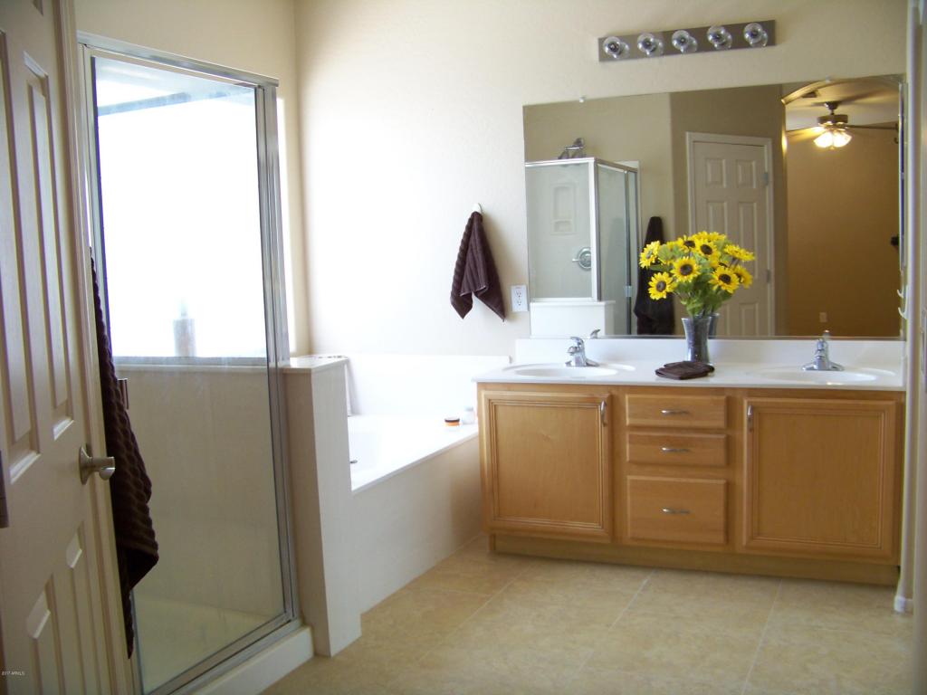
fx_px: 964
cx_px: 464
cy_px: 348
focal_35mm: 36
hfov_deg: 51.4
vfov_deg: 39.7
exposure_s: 1/30
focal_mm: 5.85
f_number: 2.8
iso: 125
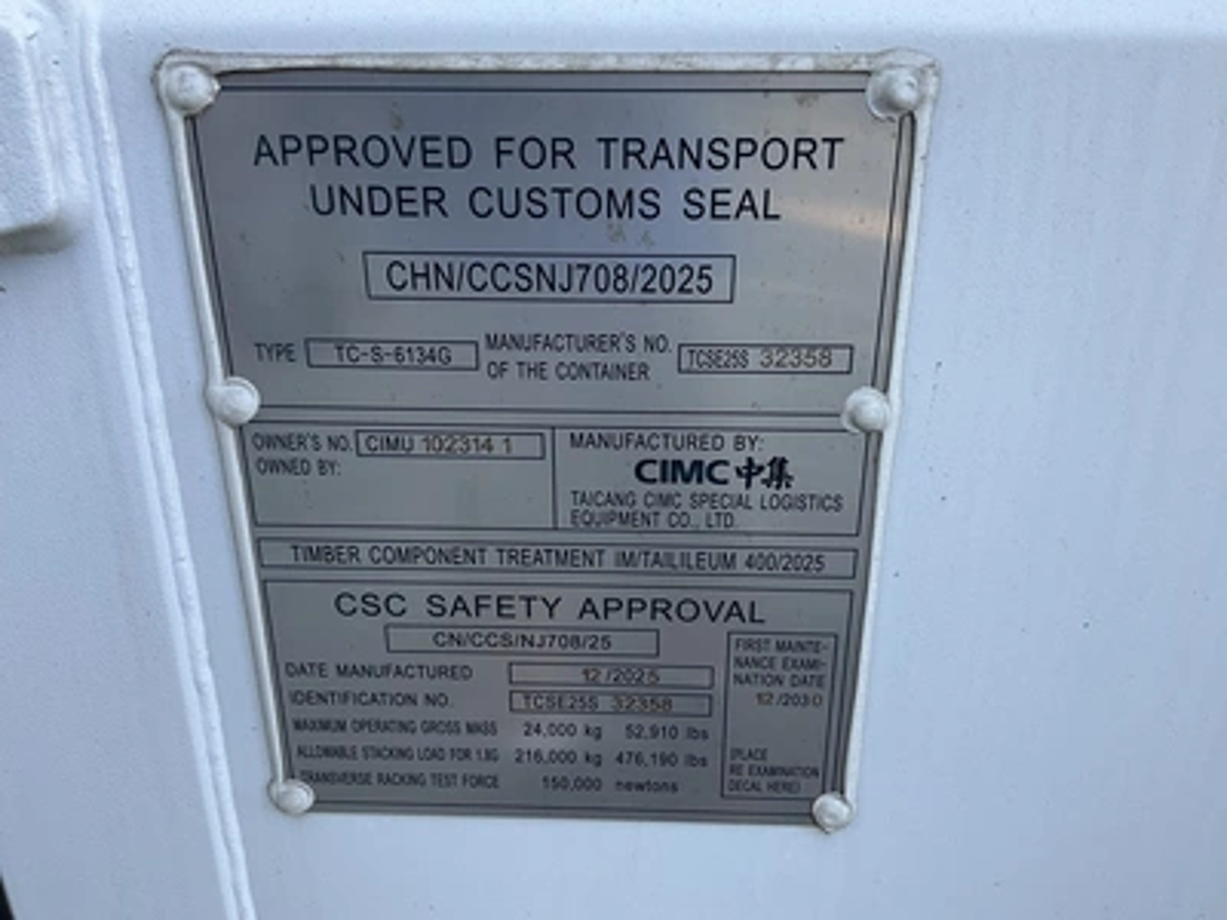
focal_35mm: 29
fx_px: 1028
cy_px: 460
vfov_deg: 48.2
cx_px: 614
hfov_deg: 61.7
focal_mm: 3
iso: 40
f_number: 1.8
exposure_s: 1/122
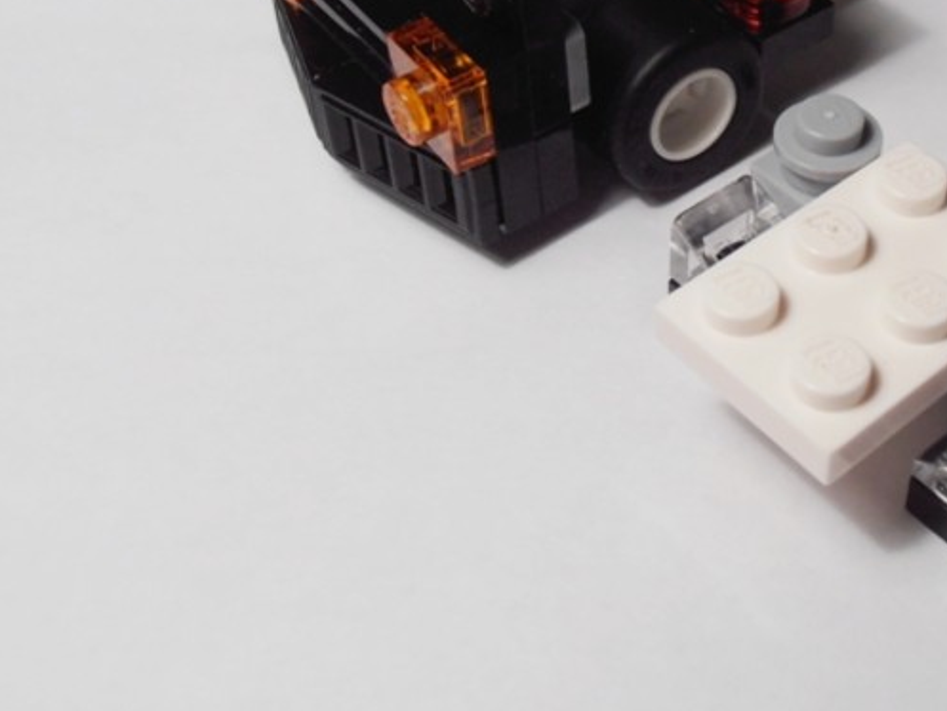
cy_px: 112
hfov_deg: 28.1
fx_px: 1833
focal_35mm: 67
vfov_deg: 21.6
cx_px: 808
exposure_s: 1/60
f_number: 3.9
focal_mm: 6.61
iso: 80
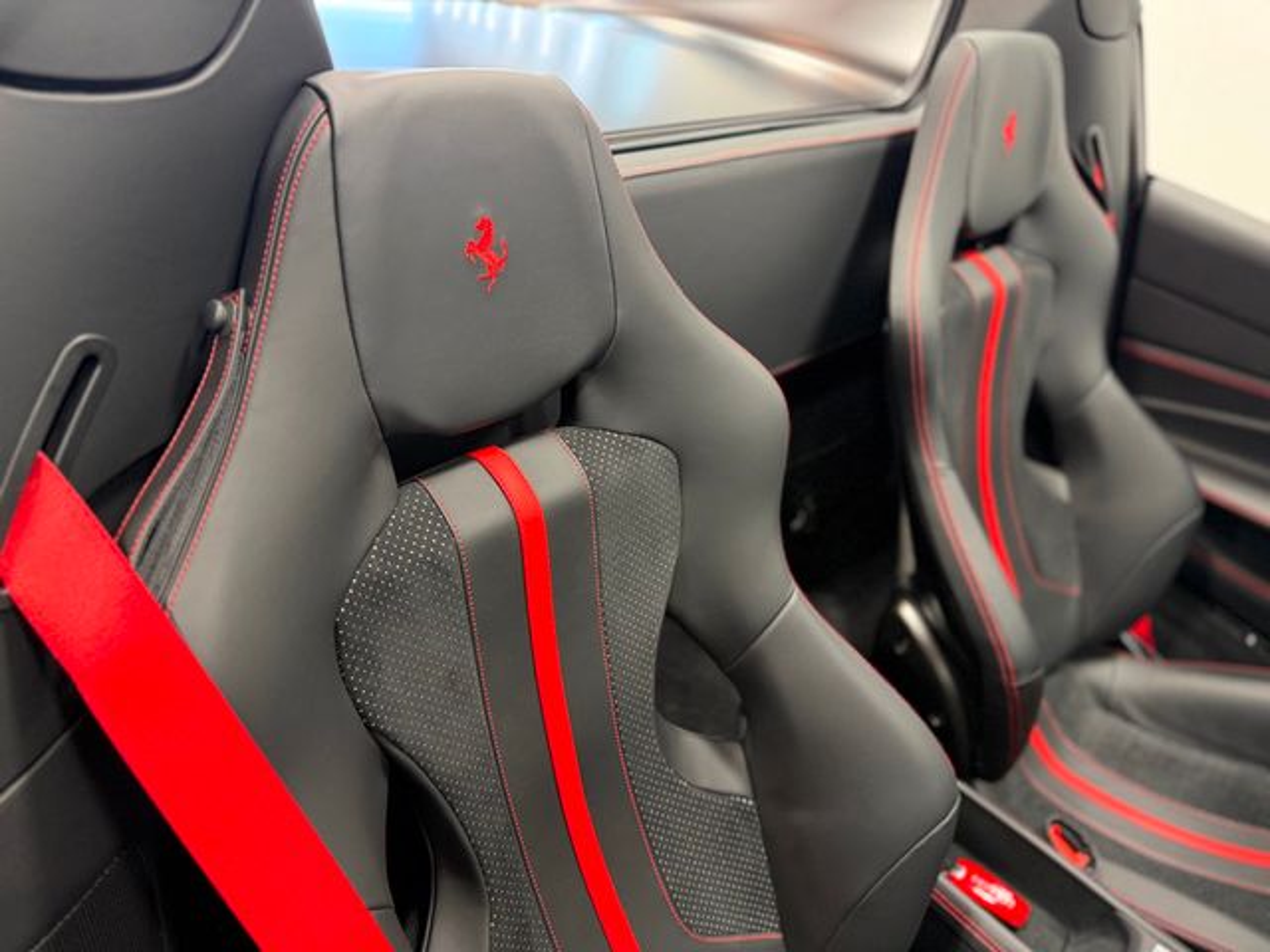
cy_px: 476
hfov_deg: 71.6
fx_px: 881
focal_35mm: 24
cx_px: 635
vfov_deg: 56.8
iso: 400
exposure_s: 1/120
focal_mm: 6.76
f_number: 1.78
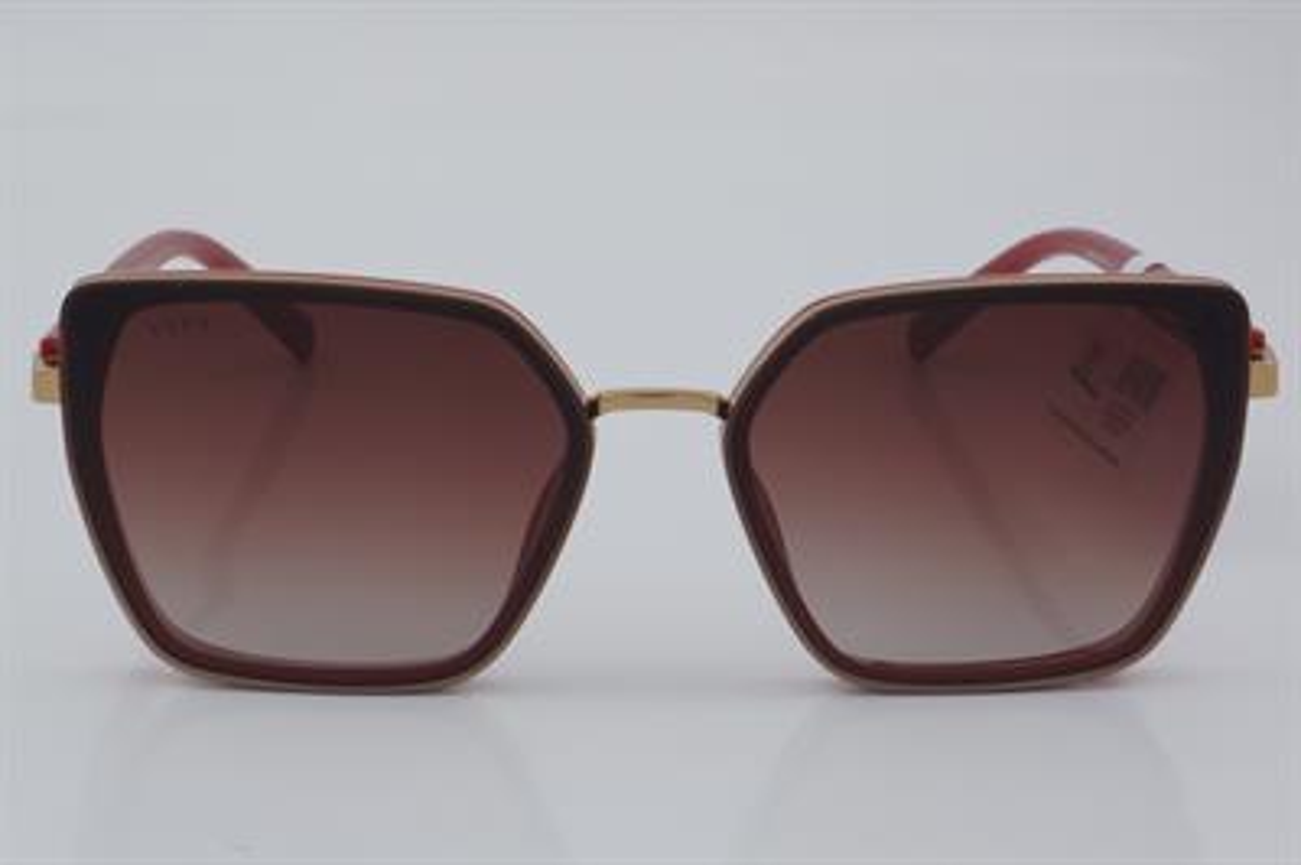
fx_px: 2979
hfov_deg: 24.6
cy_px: 432
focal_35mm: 82
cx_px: 650
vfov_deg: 16.5
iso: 100
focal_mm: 55
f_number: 32
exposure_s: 1/4
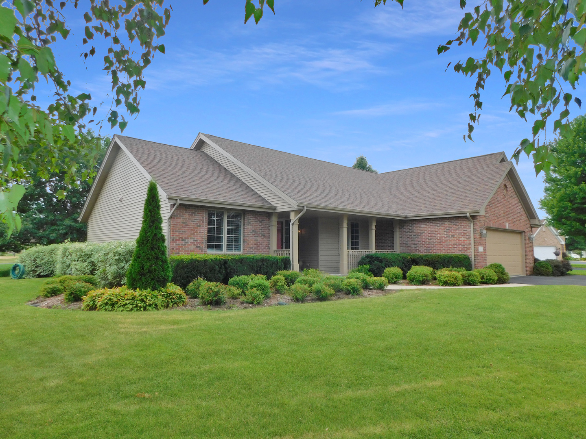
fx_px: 389
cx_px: 293
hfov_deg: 73.9
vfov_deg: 58.9
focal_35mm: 23
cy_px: 220
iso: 125
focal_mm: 4
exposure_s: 1/800
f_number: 3
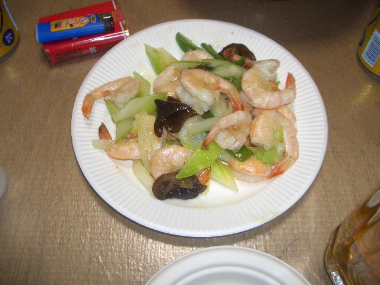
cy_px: 142
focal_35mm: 35
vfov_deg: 40.7
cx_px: 190
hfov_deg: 52.6
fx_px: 384
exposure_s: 1/60
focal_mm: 5.8
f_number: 2.6
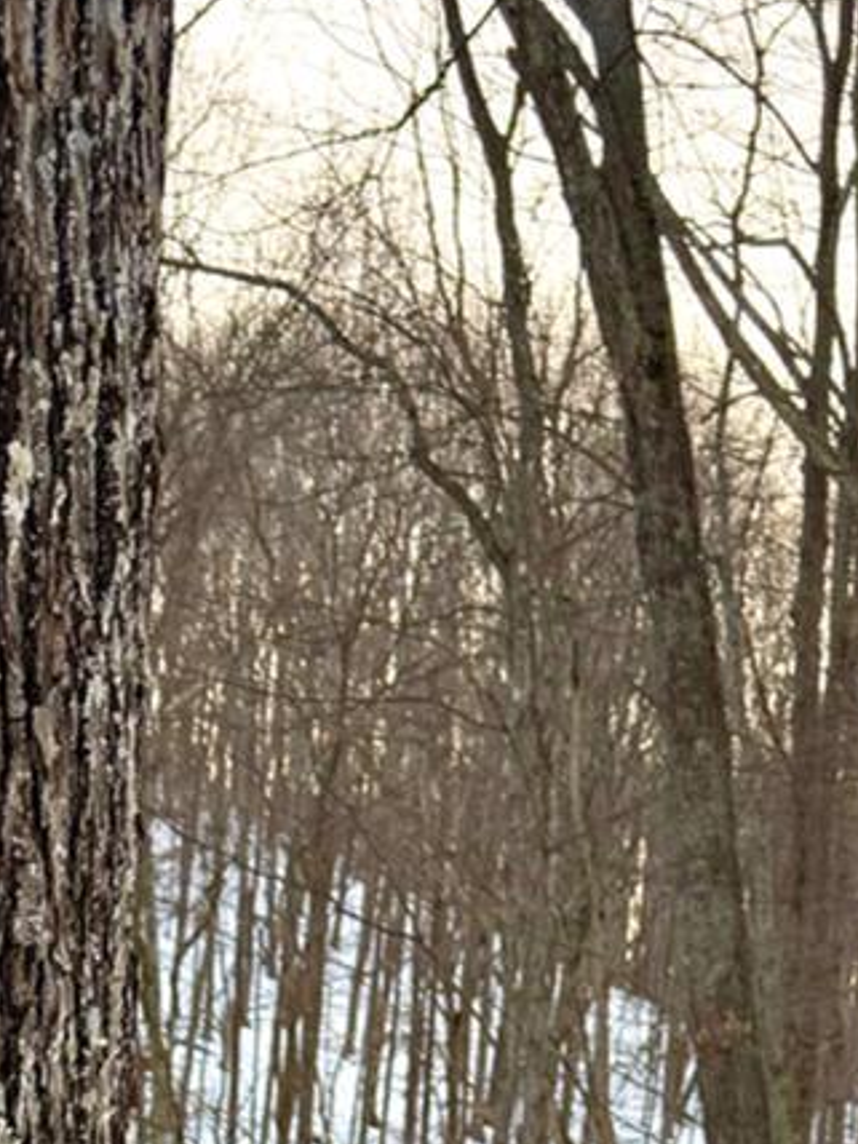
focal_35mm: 84
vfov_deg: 20.3
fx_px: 2776
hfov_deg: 17.5
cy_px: 1664
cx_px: 255
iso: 80
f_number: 1.78
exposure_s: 1/288
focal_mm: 6.76
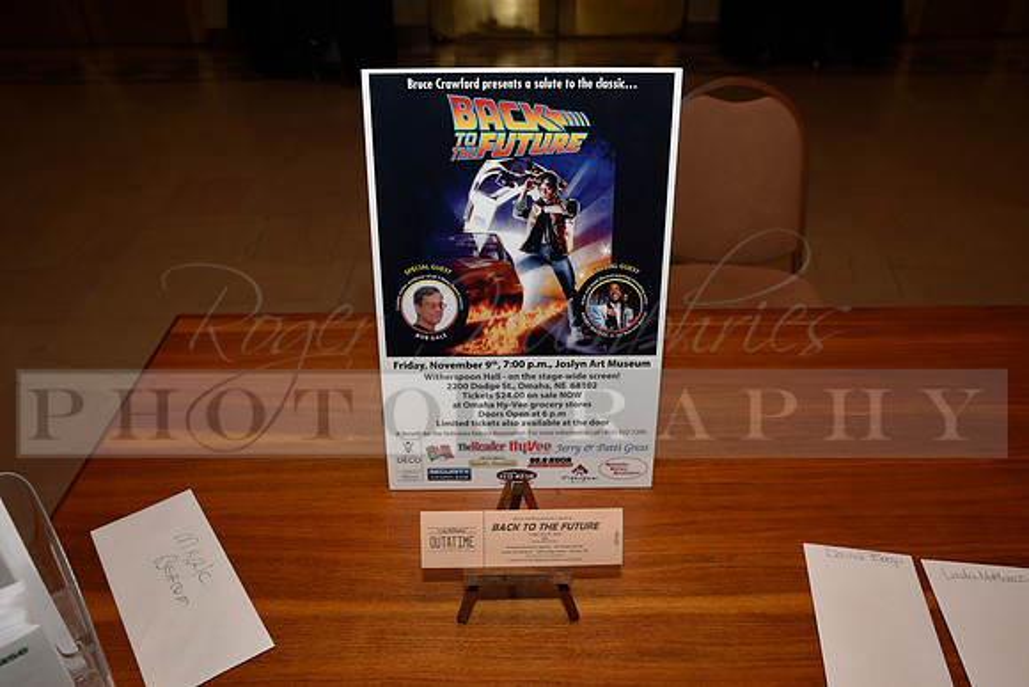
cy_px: 344
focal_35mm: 31
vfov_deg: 42.3
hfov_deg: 60.3
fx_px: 886
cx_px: 514
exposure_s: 1/60
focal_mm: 31
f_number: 7.1
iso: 800
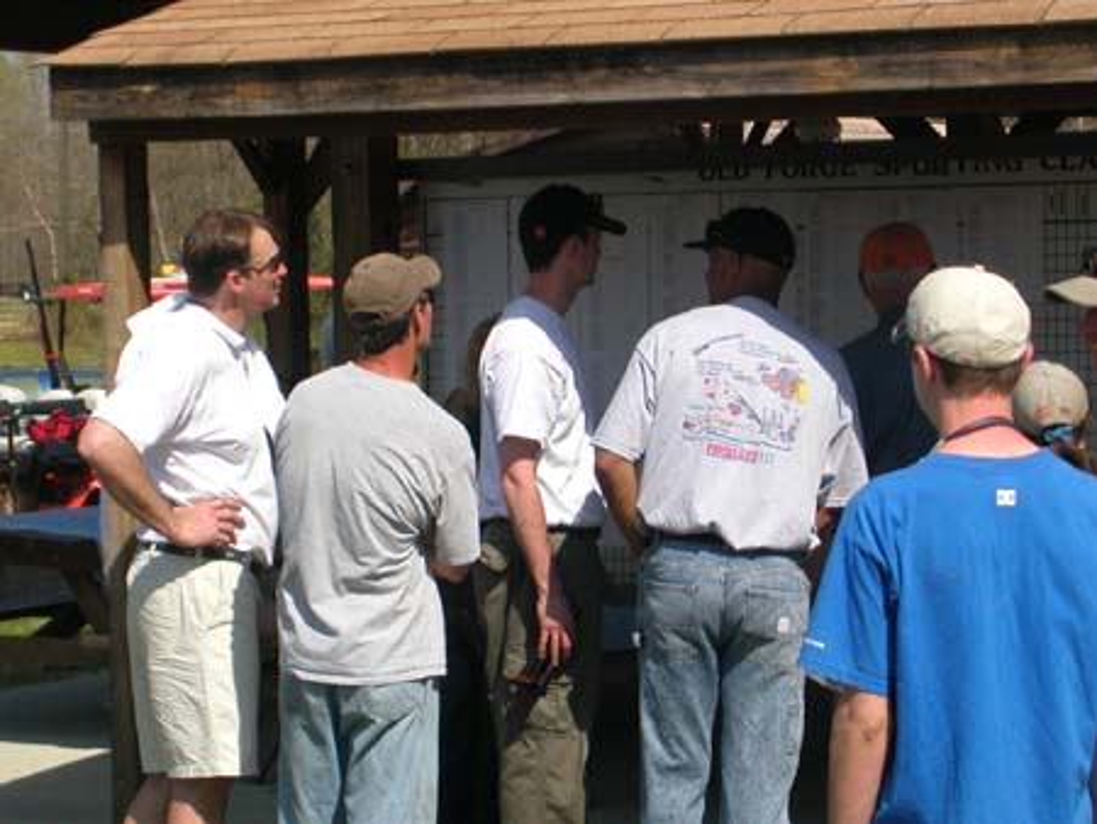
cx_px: 548
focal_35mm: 111
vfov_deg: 13.4
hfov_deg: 17.7
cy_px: 412
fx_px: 3520
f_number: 4.8
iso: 100
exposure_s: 1/624
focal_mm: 16.8
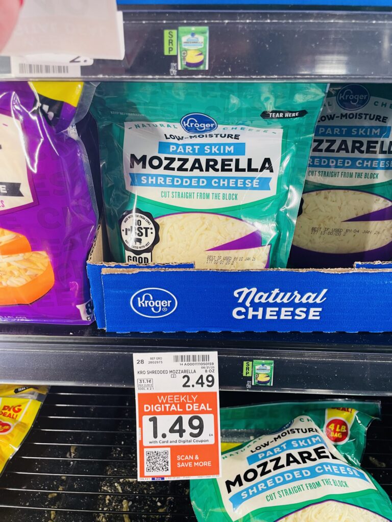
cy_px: 261
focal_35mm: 26
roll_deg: +1.5
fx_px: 393
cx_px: 196
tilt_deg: -26.5
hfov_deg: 53.1
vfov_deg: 67.3
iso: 80
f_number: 1.6
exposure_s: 1/60
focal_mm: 4.2
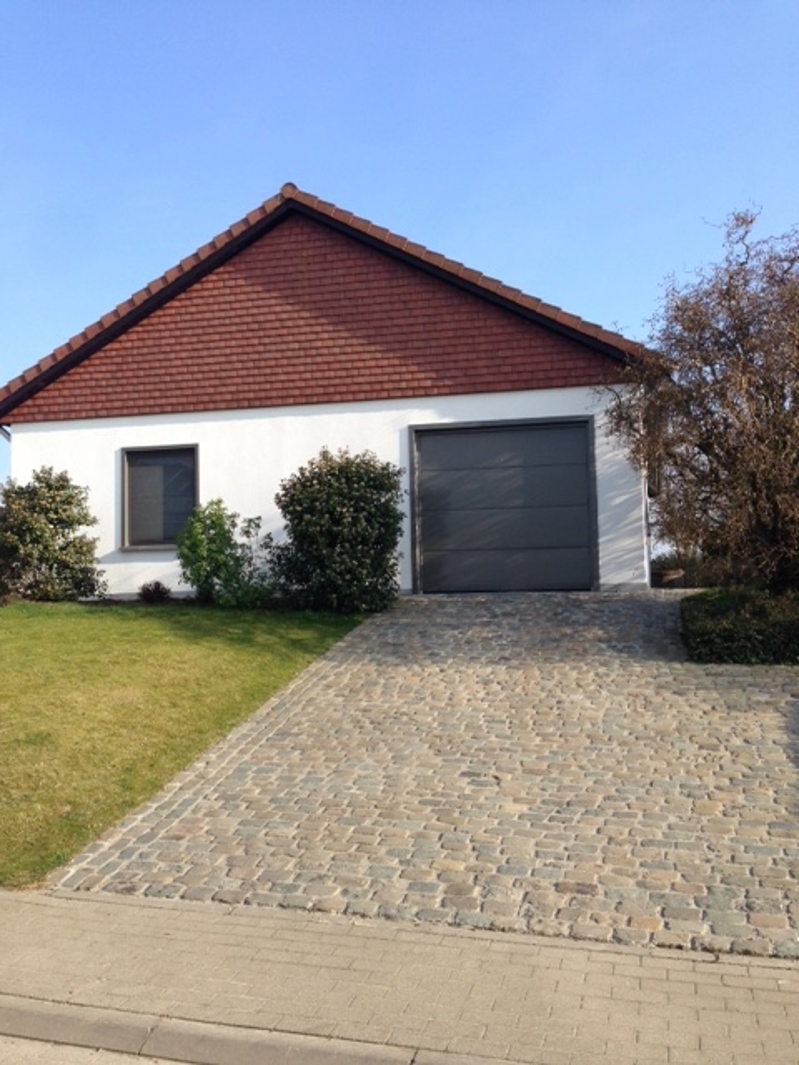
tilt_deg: +6.4
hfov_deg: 42.9
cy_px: 532
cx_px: 400
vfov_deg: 55.4
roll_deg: +0.9
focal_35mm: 33
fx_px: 1016
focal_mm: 4.12
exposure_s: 1/834
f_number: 2.4
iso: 50
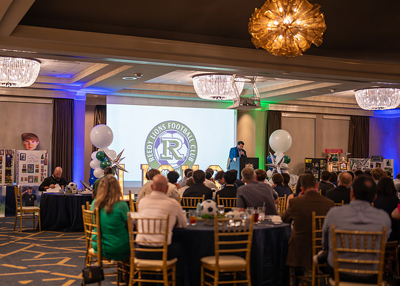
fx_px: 614
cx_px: 185
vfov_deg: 26.2
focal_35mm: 54
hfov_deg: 36.1
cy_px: 143
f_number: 1.2
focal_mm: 50
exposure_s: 1/400
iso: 1000
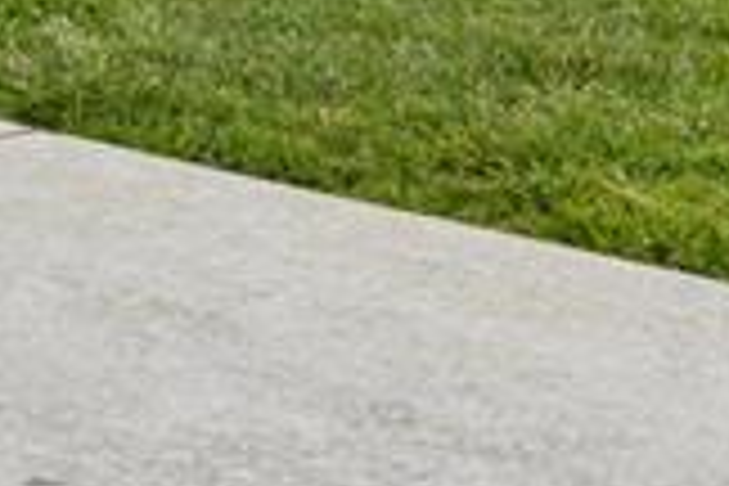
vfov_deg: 8.4
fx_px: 3078
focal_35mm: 152
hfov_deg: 11.4
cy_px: -572
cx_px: -976
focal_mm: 24
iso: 100
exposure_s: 1/15
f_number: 22
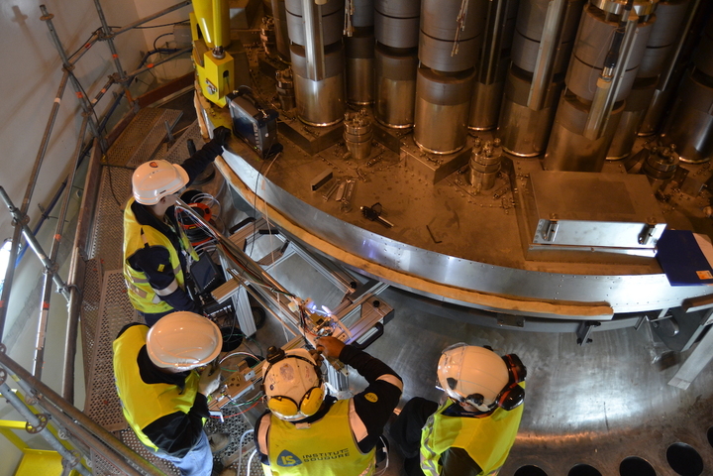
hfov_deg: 67.4
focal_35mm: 27
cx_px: 356
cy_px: 238
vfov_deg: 47.9
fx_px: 535
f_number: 3.5
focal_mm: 18
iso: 1000
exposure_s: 1/60
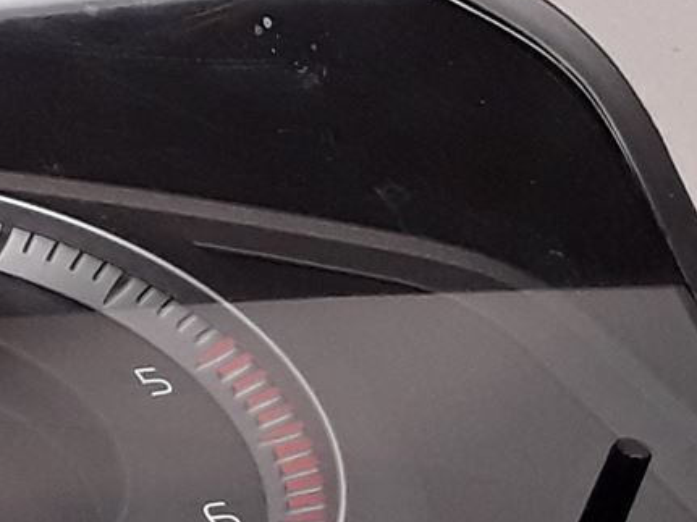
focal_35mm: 133
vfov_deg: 11.1
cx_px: -621
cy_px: 343
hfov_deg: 13.2
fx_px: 2677
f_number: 1.9
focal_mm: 2.91
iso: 100
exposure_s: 1/151
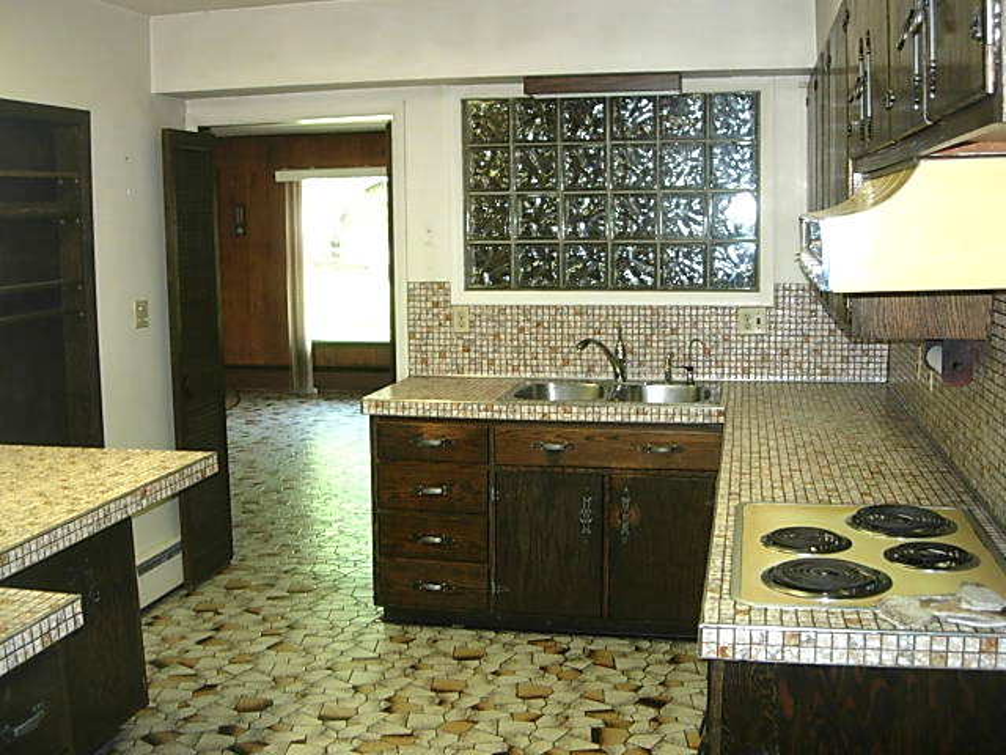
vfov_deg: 37.7
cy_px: 378
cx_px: 503
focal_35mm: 38
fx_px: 1104
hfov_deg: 49.0
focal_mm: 7.8
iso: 79
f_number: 2.8
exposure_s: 1/32.9
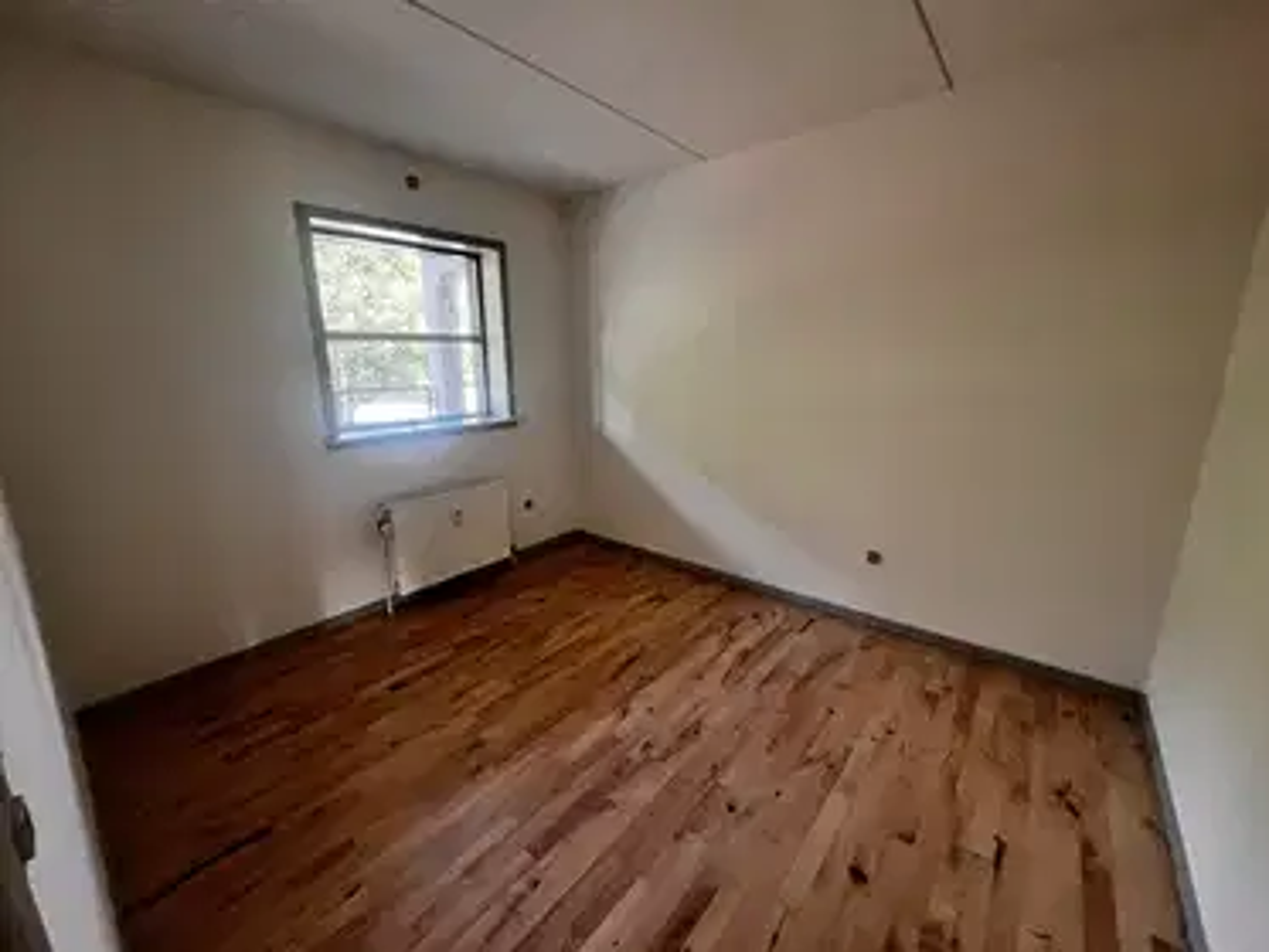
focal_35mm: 13
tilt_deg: -13.1
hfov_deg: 106.2
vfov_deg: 89.9
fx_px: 477
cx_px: 634
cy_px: 476
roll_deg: +1.0
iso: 250
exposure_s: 1/93
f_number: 1.8
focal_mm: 1.57
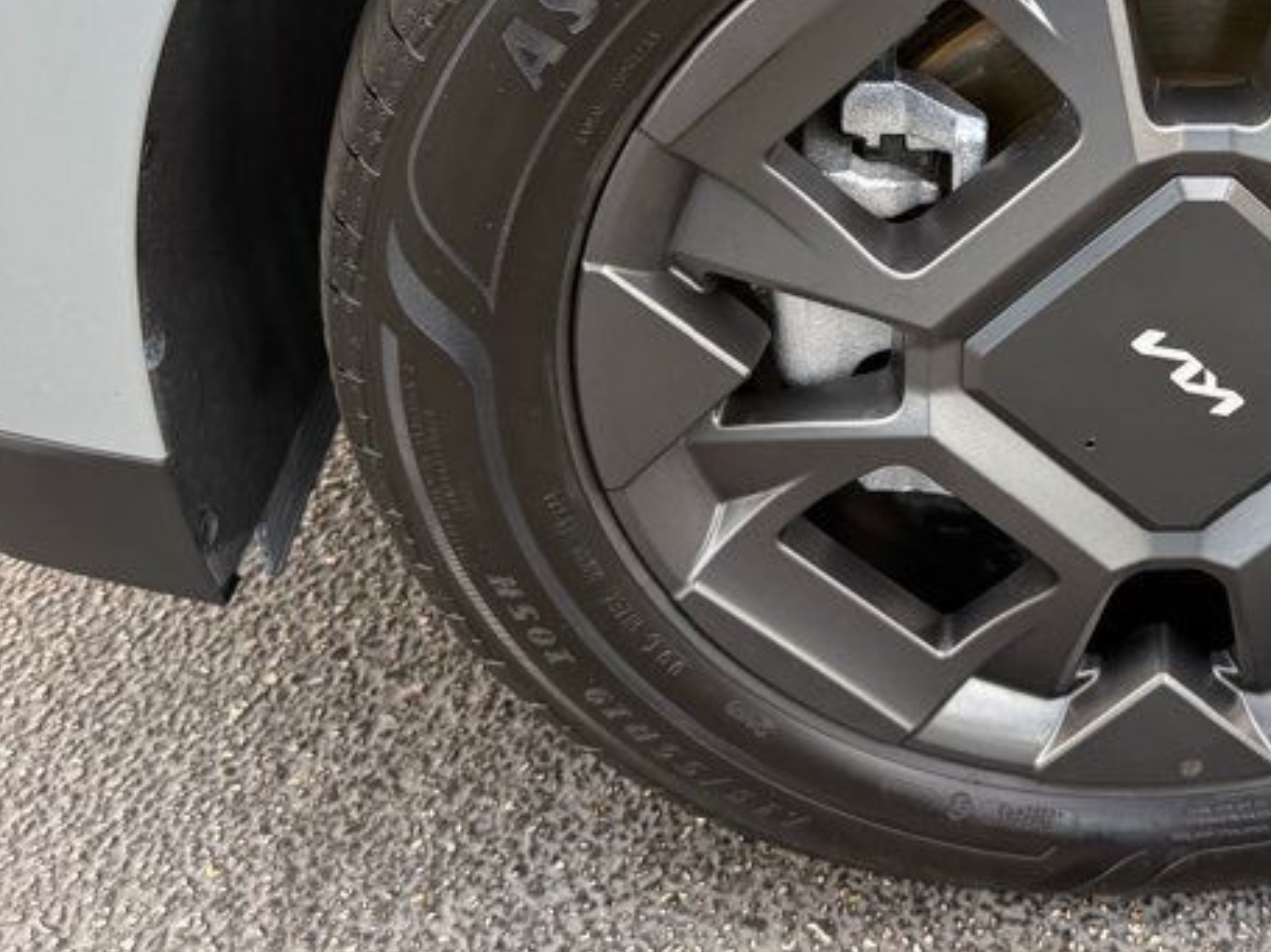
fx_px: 1982
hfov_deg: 34.0
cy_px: 28
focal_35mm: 54
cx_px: 1098
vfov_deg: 25.8
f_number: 1.78
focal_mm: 6.76
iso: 100
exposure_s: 1/326
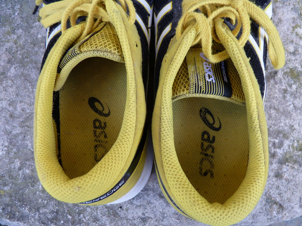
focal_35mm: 27
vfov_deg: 51.4
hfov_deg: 65.3
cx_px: 151
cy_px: 113
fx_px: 236
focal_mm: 4.8
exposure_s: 1/30
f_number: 2.8
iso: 80
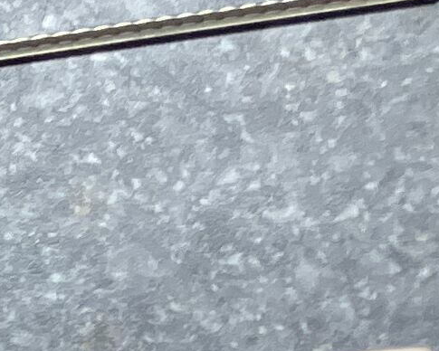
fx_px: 2949
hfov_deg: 7.3
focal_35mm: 227
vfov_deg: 6.7
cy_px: 594
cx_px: -963
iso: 50
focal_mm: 3.99
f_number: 1.8
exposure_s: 1/120
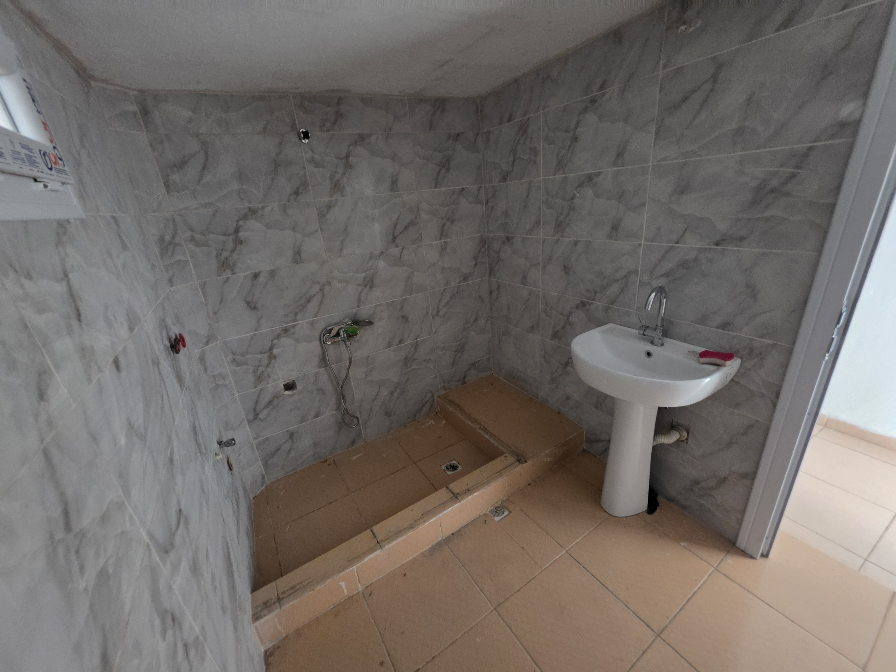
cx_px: 448
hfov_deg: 106.2
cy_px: 336
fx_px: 336
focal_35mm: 13
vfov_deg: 89.9
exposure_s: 1/33.3
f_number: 1.9
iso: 1000
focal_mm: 2.2
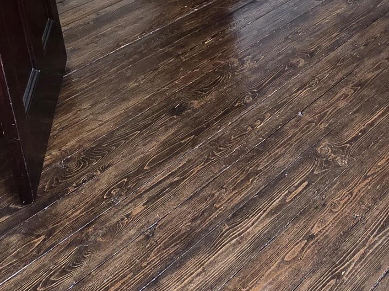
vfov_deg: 25.3
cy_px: -114
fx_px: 528
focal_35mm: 47
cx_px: 323
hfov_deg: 38.6
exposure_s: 1/60
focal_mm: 2.2
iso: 250
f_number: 2.2
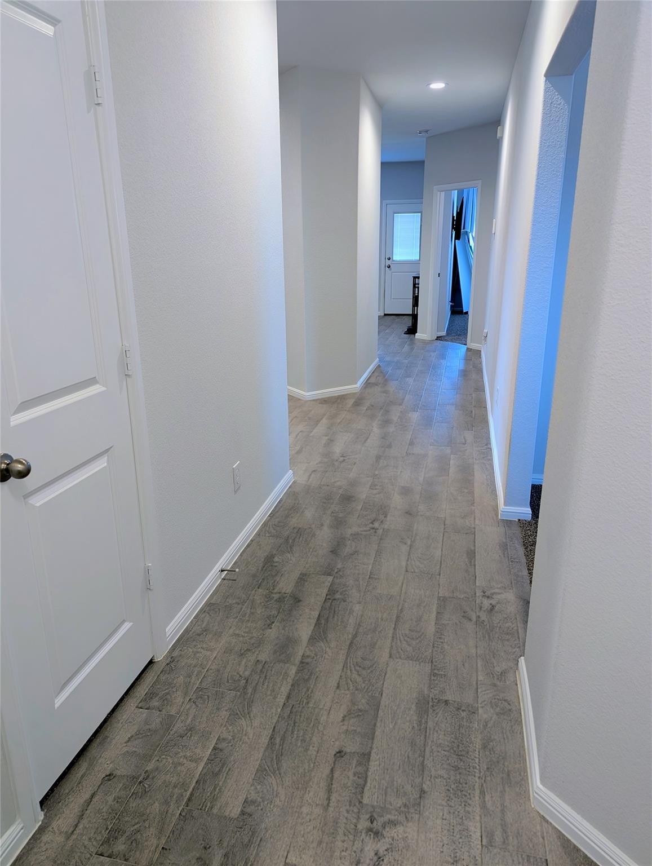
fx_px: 601
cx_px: 326
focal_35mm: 24
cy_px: 433
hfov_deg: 56.9
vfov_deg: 71.5
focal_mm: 6.81
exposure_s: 1/40
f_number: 1.85
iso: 116
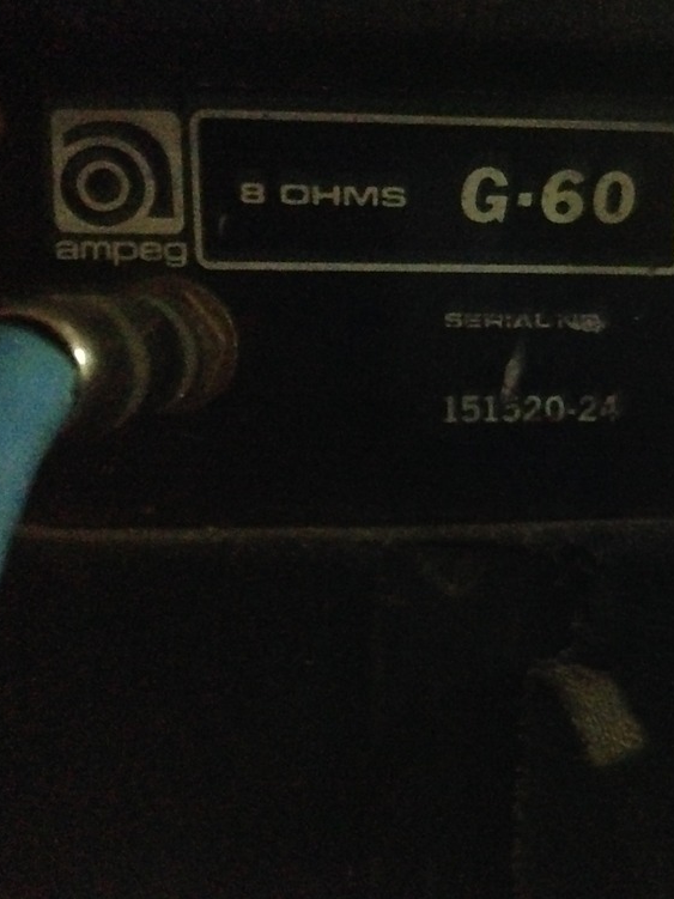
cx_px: 585
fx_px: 1169
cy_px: 441
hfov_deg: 30.9
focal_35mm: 45
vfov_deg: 42.1
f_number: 2.4
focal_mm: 4.12
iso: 3200
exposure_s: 1/15
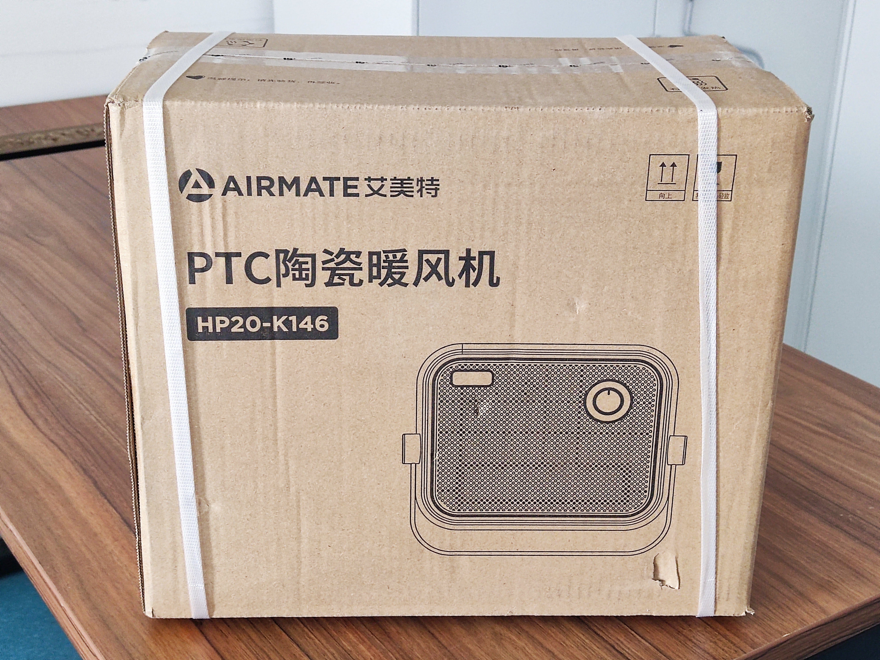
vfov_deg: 28.6
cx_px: 440
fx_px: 1297
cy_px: 330
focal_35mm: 51
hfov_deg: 37.5
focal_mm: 4.74
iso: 474
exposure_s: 1/50
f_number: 1.79
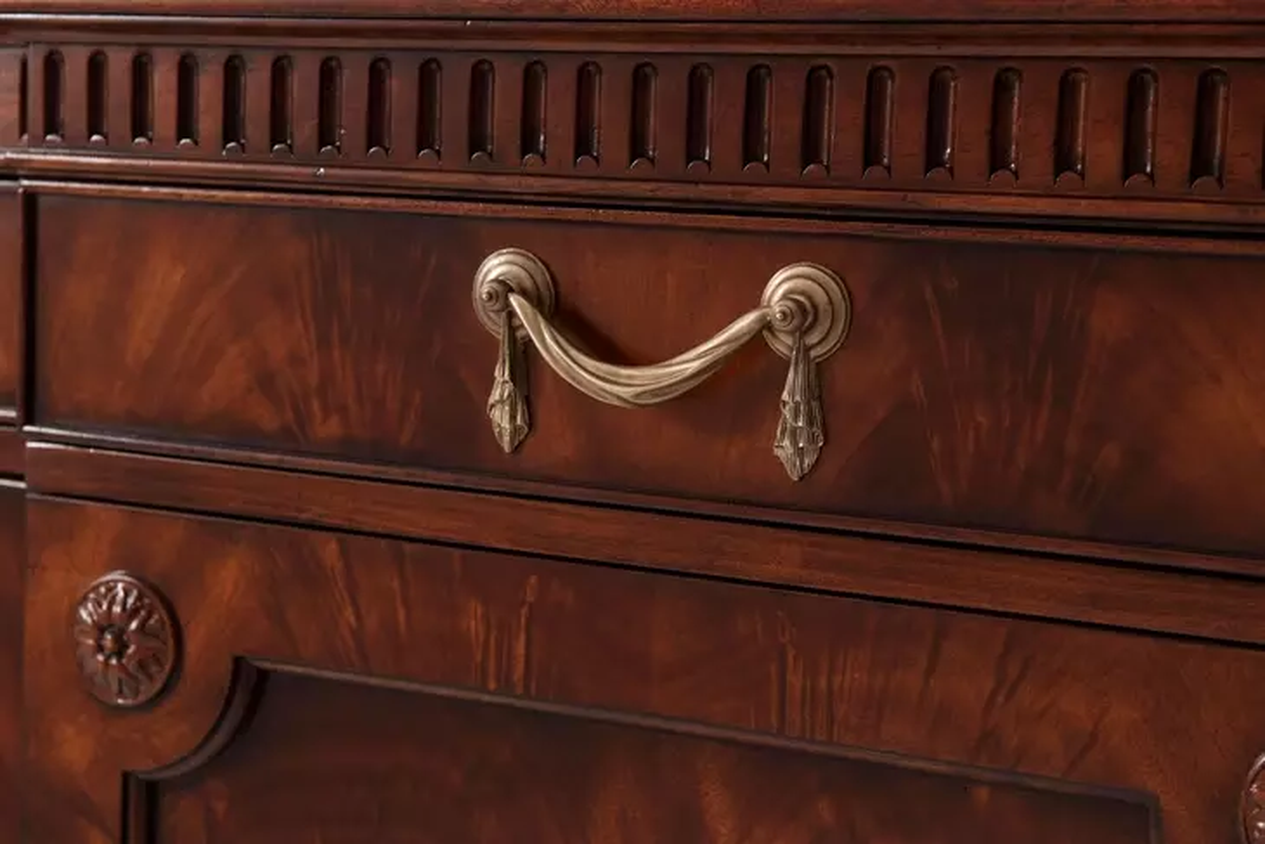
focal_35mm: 70
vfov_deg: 19.5
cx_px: 632
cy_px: 422
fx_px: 2460
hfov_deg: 28.8
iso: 250
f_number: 9
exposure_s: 1/125
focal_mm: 70
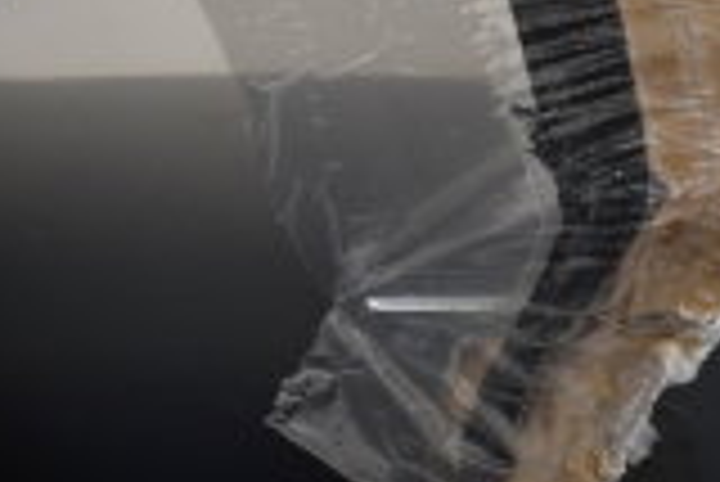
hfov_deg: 16.6
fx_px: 2062
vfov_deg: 13.3
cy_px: 390
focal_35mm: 103
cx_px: 1282
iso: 100
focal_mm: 18
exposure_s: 1/100
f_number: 5
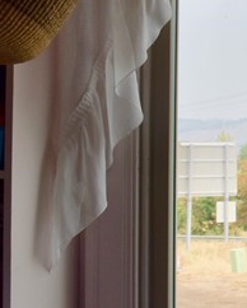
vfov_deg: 13.8
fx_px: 1269
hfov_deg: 10.0
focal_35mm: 139
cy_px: 81
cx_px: 546
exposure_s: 1/250
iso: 180
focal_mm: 22
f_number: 8
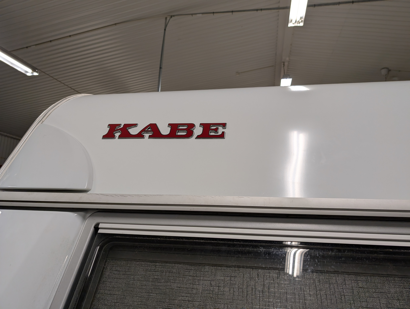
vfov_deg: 56.9
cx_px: 205
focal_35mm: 24
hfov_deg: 71.5
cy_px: 154
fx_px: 285
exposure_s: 1/100
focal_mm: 6.9
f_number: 1.68
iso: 78
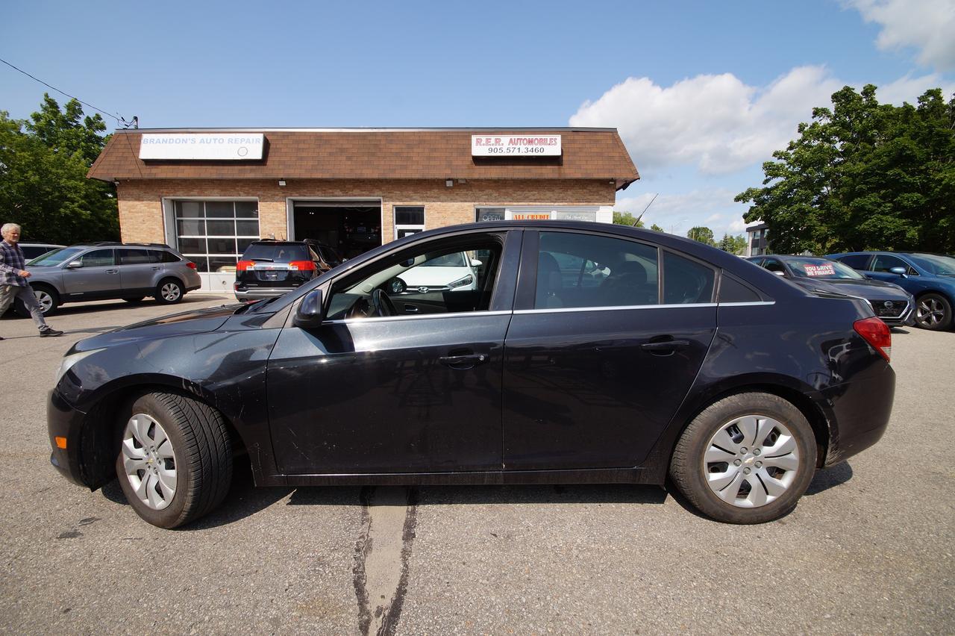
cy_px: 318
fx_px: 398
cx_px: 478
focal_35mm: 15
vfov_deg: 77.3
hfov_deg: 100.4
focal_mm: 10
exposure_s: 1/160
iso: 100
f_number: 10
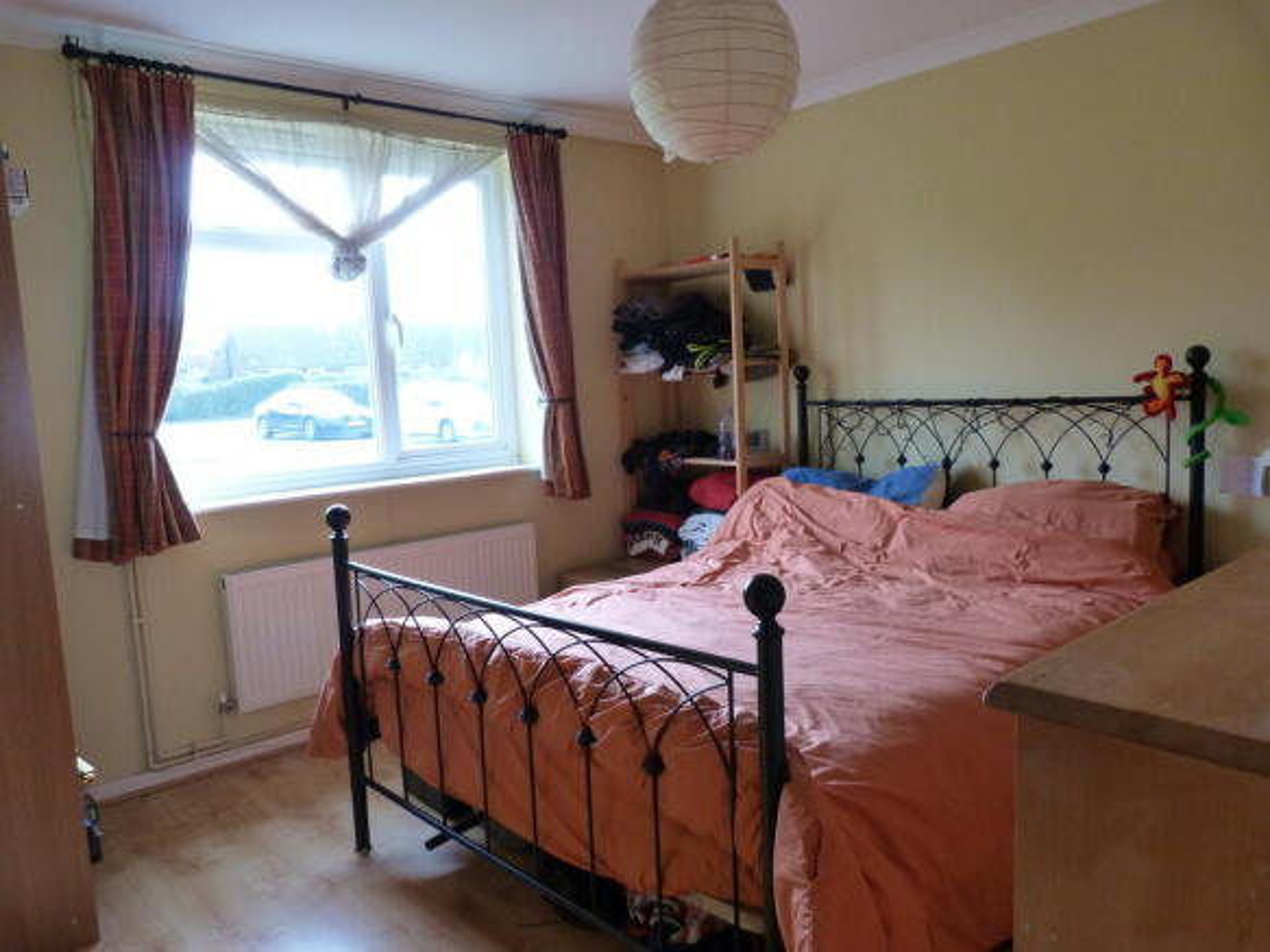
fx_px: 917
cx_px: 635
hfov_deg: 69.4
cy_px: 476
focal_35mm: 25
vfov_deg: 54.9
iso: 320
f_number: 2.8
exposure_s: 1/60
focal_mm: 4.5
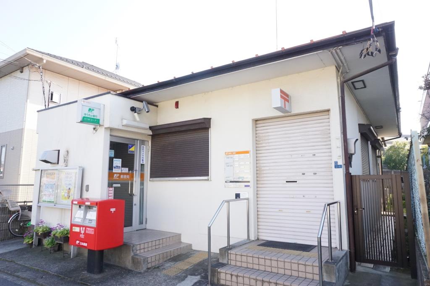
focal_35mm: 24
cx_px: 215
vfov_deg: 53.1
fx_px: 286
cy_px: 143
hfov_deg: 73.8
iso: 1600
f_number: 9
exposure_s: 1/400
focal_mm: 16
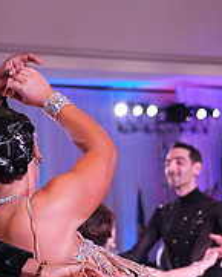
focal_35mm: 141
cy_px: 393
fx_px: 1157
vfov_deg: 13.0
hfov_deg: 10.8
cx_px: -19
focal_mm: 47
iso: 3200
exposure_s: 1/400
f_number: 4.5
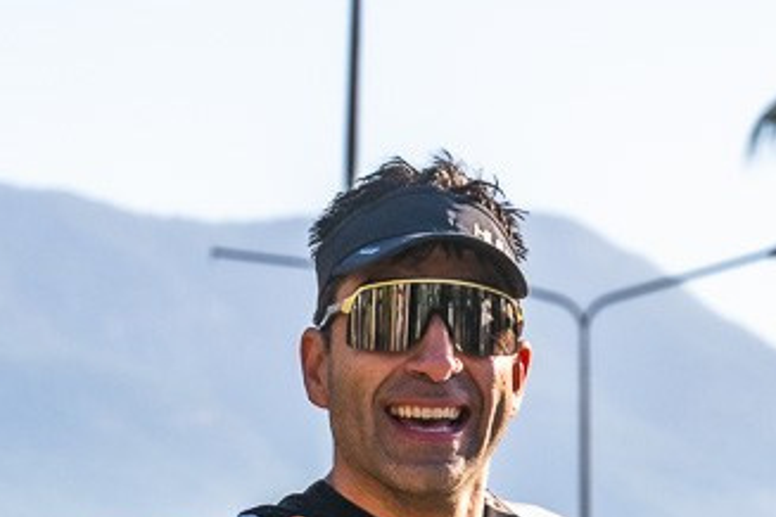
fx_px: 7759
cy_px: 831
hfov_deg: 5.7
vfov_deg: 3.8
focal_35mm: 360
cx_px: 190
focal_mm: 92
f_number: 8
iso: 320
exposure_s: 1/800
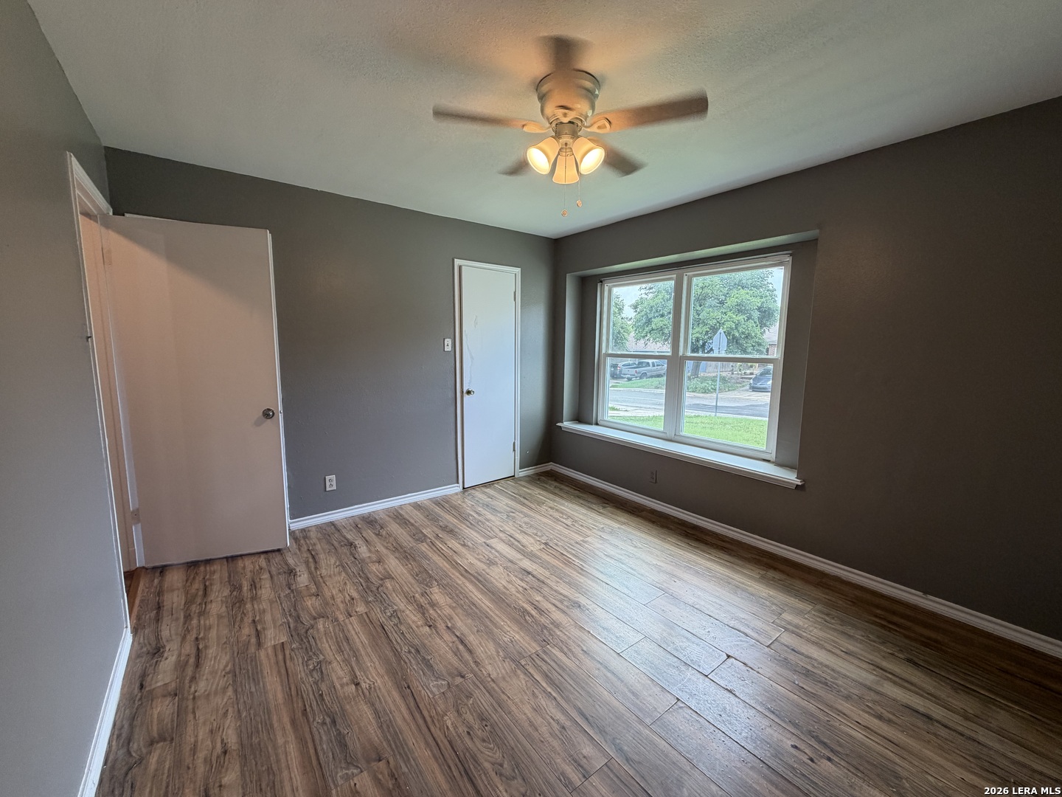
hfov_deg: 102.1
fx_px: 430
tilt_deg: -6.6
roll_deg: -1.2
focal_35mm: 14
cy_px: 398
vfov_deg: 85.7
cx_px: 531
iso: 125
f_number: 2.2
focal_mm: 2.22
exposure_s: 1/120
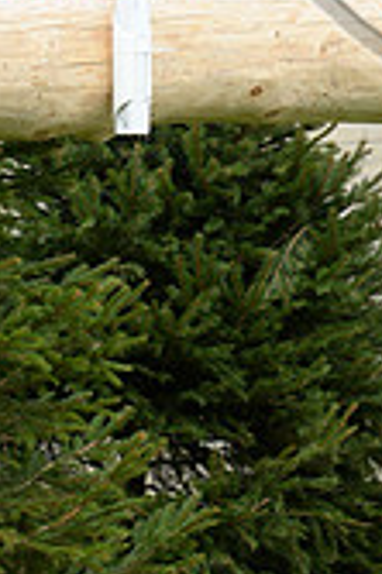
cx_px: 630
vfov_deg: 1.9
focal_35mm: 1075
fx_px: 17145
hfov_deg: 1.3
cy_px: -375
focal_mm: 310
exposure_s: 1/1000
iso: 800
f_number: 6.3
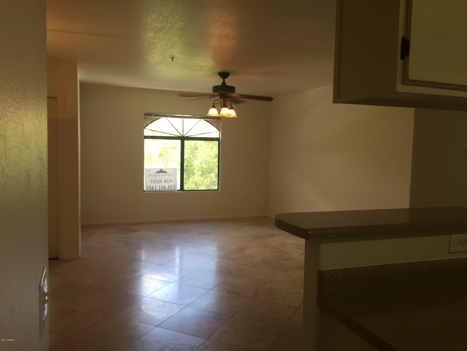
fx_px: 391
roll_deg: -1.2
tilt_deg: -6.1
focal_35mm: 29
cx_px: 234
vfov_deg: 48.2
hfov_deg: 61.7
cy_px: 176
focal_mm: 4.15
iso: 32
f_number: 2.2
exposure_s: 1/60
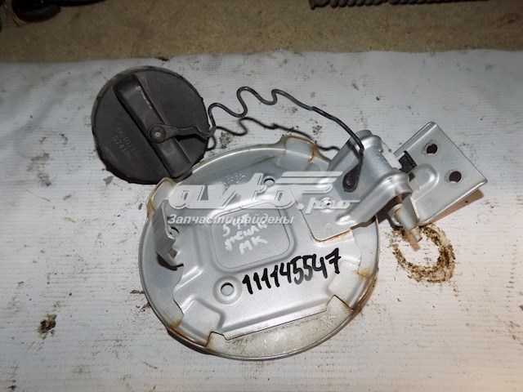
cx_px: 262
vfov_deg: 58.9
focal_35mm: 23
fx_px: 347
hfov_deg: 73.9
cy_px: 196
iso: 200
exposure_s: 1/30
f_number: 3.1
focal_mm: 4
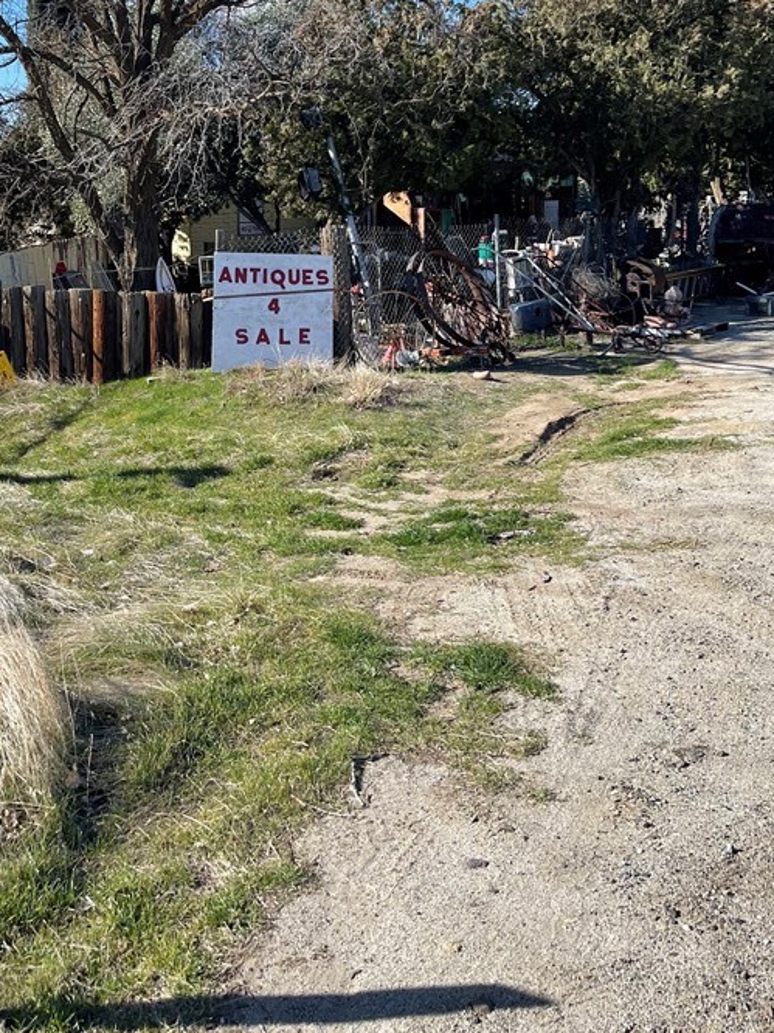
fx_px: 1193
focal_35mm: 40
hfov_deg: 35.7
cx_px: 282
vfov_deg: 45.3
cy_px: 268
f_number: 1.6
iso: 32
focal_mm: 5.1
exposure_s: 1/2387
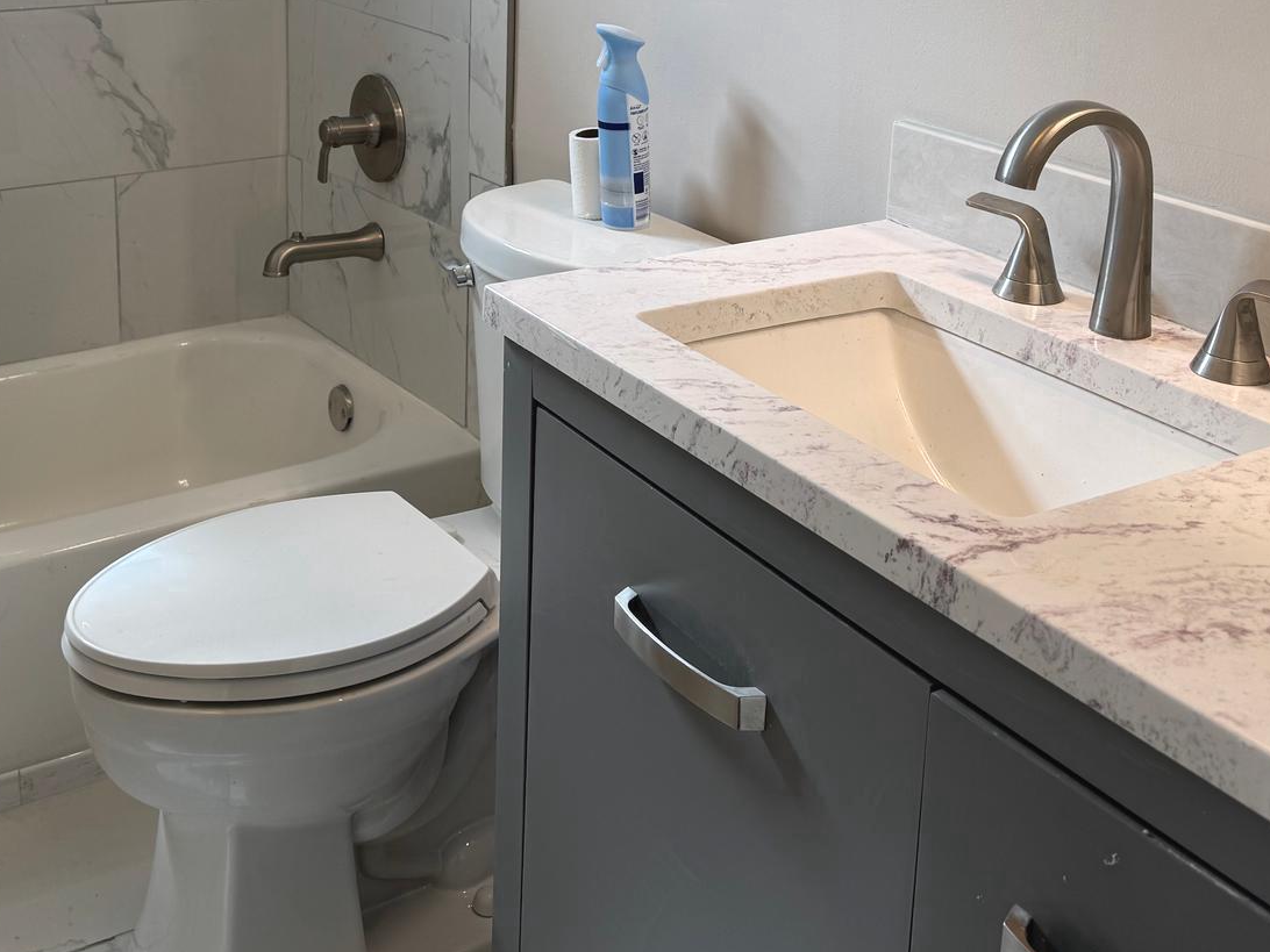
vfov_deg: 30.7
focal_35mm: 45
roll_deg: +0.0
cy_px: 90
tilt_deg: -12.0
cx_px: 448
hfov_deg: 41.6
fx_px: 1651
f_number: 1.78
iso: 64
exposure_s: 1/120
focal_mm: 6.76
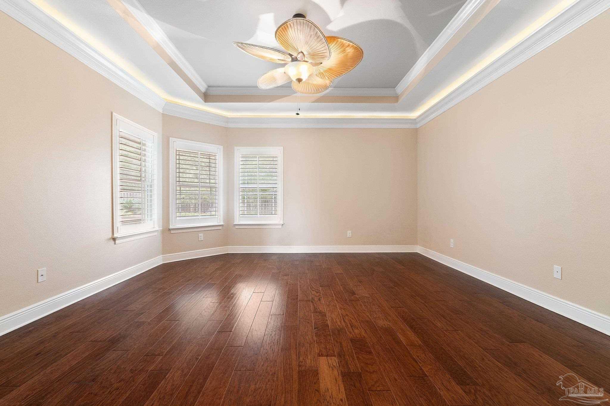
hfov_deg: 100.4
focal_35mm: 15
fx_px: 254
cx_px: 305
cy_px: 203
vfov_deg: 77.3
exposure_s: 2
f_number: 8
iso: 400
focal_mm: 10
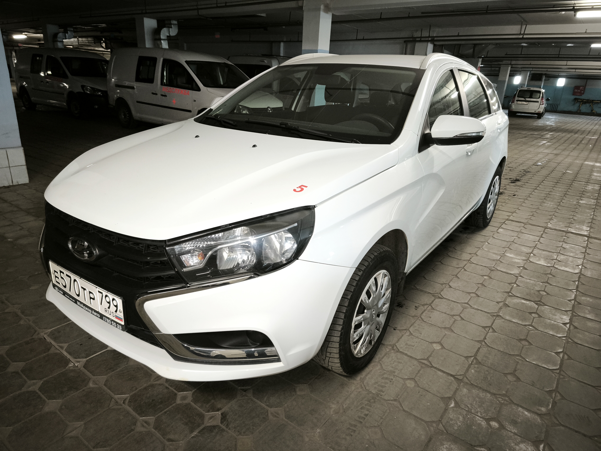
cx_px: 300
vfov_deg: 58.9
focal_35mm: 23
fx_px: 399
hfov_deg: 73.9
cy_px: 226
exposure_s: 1/33.3
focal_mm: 5.35
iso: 1250
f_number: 1.7
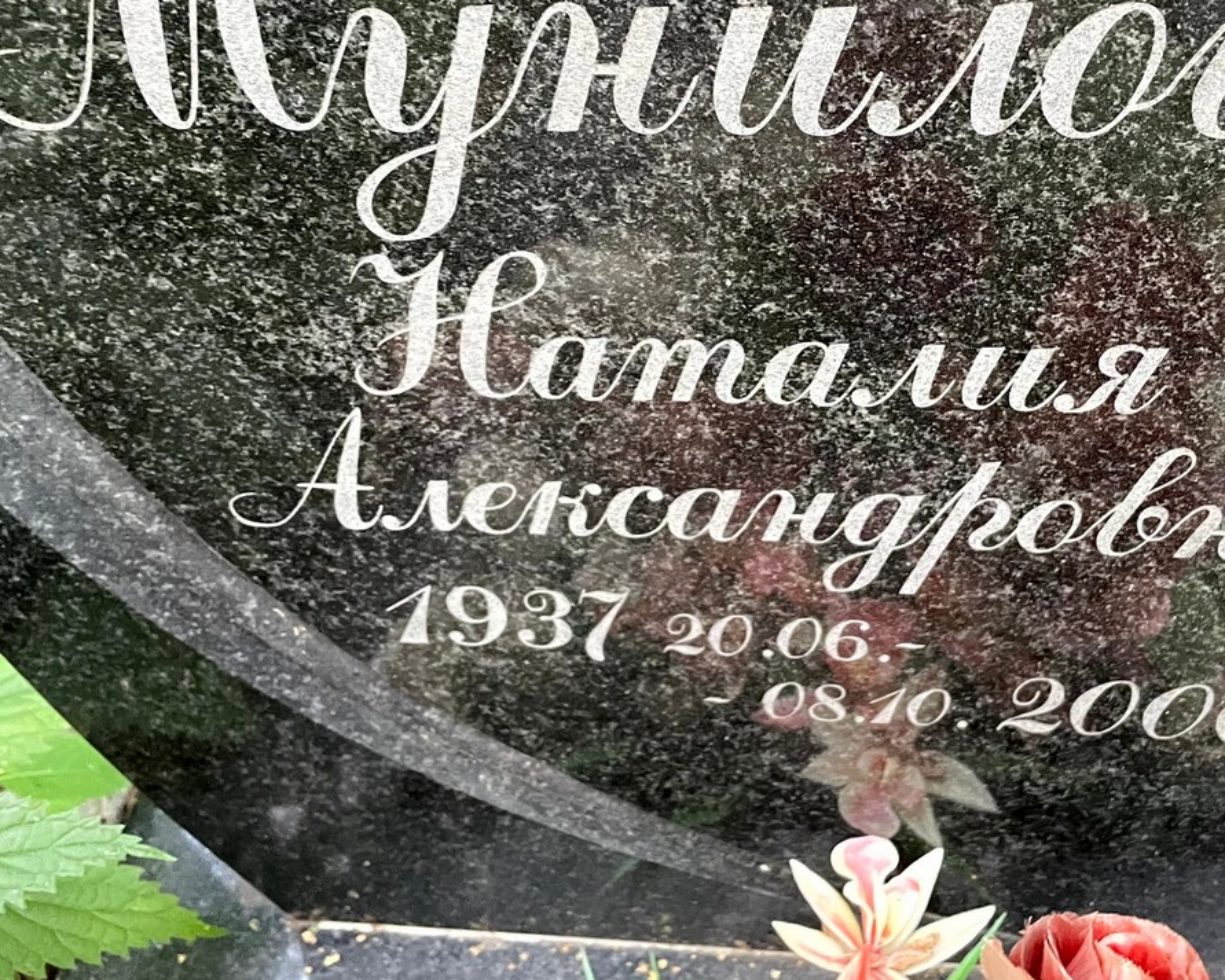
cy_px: 298
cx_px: 843
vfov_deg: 36.0
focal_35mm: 41
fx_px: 1487
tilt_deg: -45.2
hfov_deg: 44.0
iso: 640
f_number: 1.6
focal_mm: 4.2
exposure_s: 1/40
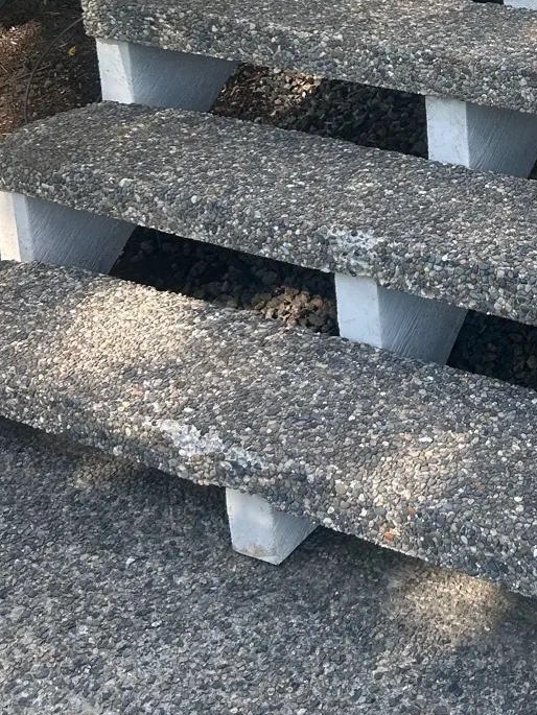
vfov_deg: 28.6
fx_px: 1344
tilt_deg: -19.4
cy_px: 69
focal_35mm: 65
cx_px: 554
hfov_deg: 21.7
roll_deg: +0.0
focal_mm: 5.7
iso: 50
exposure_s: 1/909
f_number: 1.5
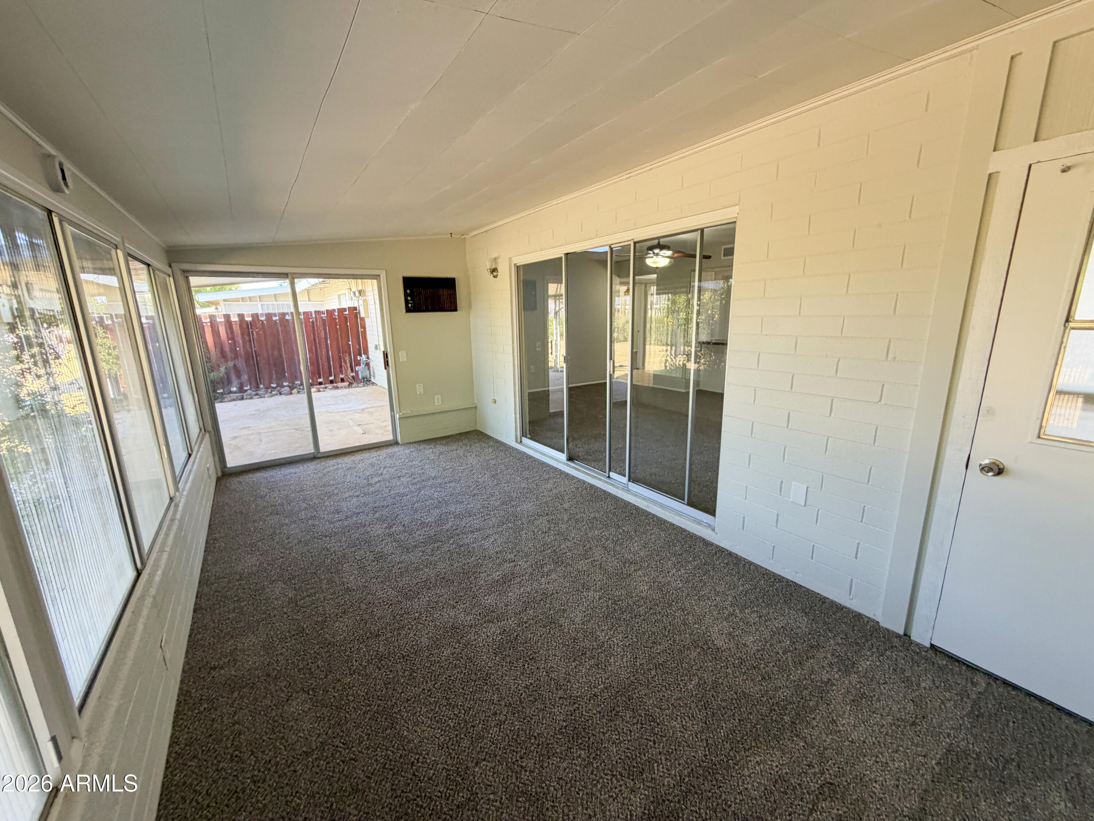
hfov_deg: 102.1
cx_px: 547
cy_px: 410
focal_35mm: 14
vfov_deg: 85.7
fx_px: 442
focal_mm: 2.22
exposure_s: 1/121
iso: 250
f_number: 2.2
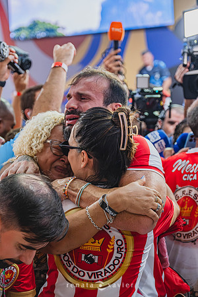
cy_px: 148
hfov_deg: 16.5
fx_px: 685
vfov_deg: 24.5
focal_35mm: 83
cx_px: 99
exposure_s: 1/320
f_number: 3.2
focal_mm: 55
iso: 2500
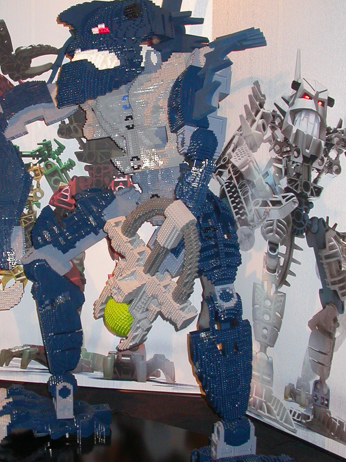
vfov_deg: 32.2
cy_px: 215
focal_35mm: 60
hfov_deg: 24.3
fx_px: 800
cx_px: 112
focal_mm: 7.85
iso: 200
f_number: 2.6
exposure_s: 1/60
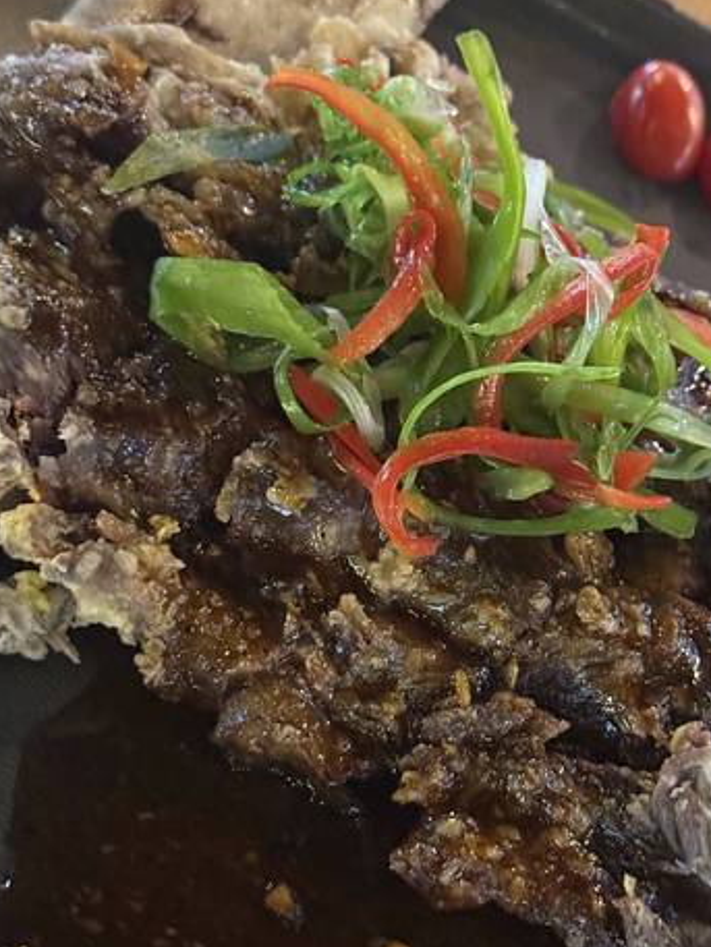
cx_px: 452
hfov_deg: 19.1
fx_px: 2108
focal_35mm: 77
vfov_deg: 25.3
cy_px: 519
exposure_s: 1/20
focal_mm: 6.76
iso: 640
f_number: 1.78
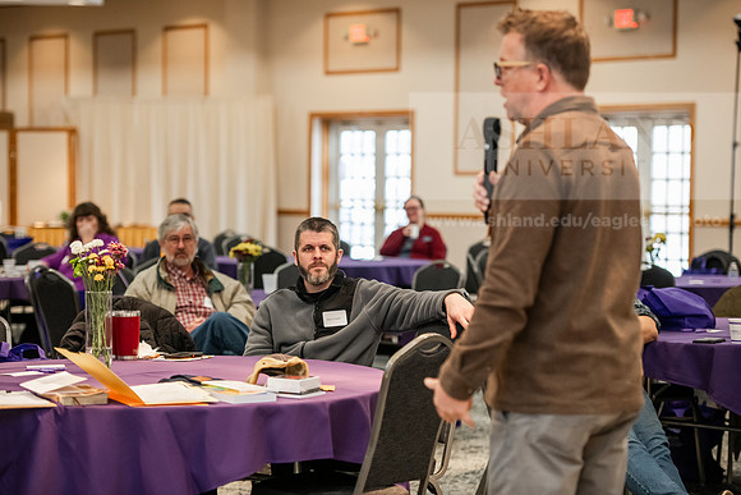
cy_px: 248
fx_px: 2265
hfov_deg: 18.6
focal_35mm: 110
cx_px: 370
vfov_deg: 12.5
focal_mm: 110
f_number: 3.2
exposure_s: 1/200
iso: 2000
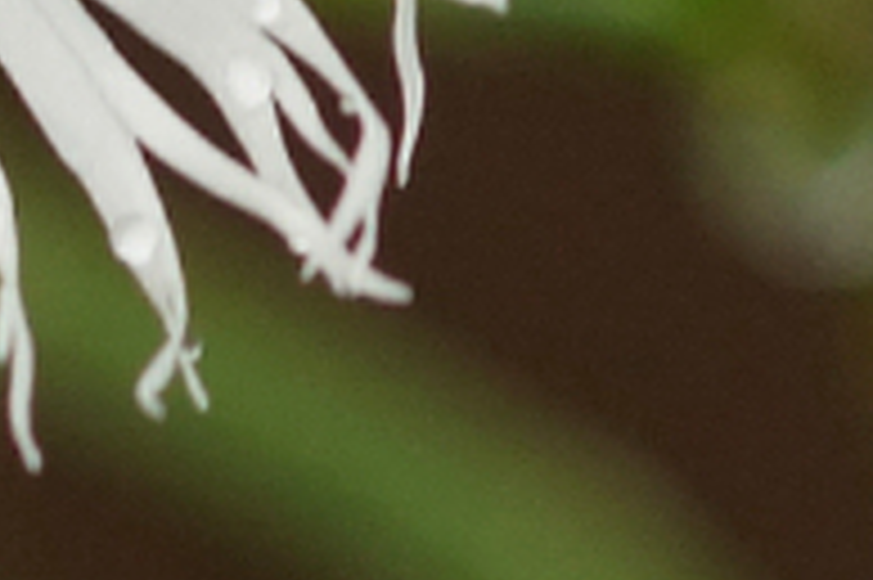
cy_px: -256
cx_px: -576
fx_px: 22484
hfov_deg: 2.2
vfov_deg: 1.5
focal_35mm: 928
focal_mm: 100
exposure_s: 1/160
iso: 400
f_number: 5.6
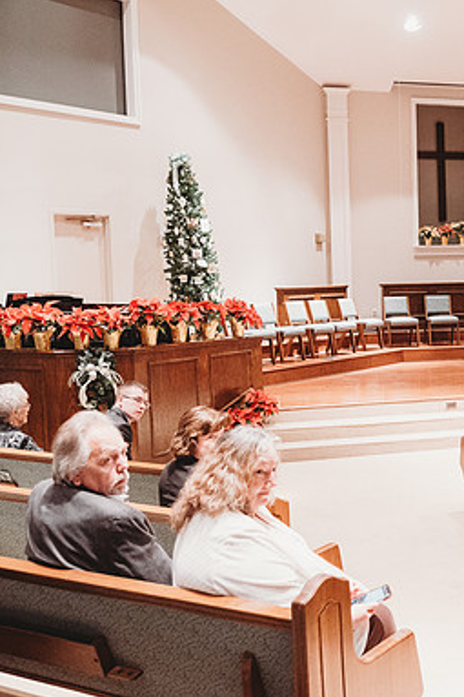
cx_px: 495
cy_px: 348
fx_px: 909
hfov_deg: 26.6
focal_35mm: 47
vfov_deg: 41.9
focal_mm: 31
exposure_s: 1/125
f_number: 4
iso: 5000
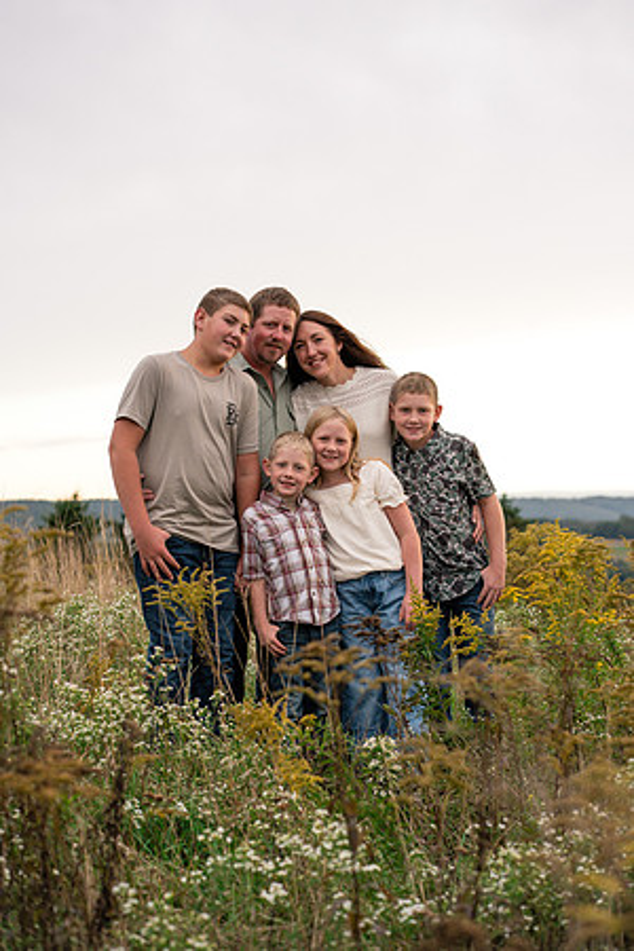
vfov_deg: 23.9
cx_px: 317
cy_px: 476
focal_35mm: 85
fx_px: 2245
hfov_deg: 16.1
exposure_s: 1/320
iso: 640
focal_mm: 85
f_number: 4.5
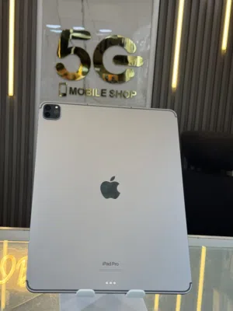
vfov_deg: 39.7
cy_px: 156
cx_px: 116
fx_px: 431
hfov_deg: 30.3
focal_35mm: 48
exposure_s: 1/100
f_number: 1.78
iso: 50
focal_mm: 6.76
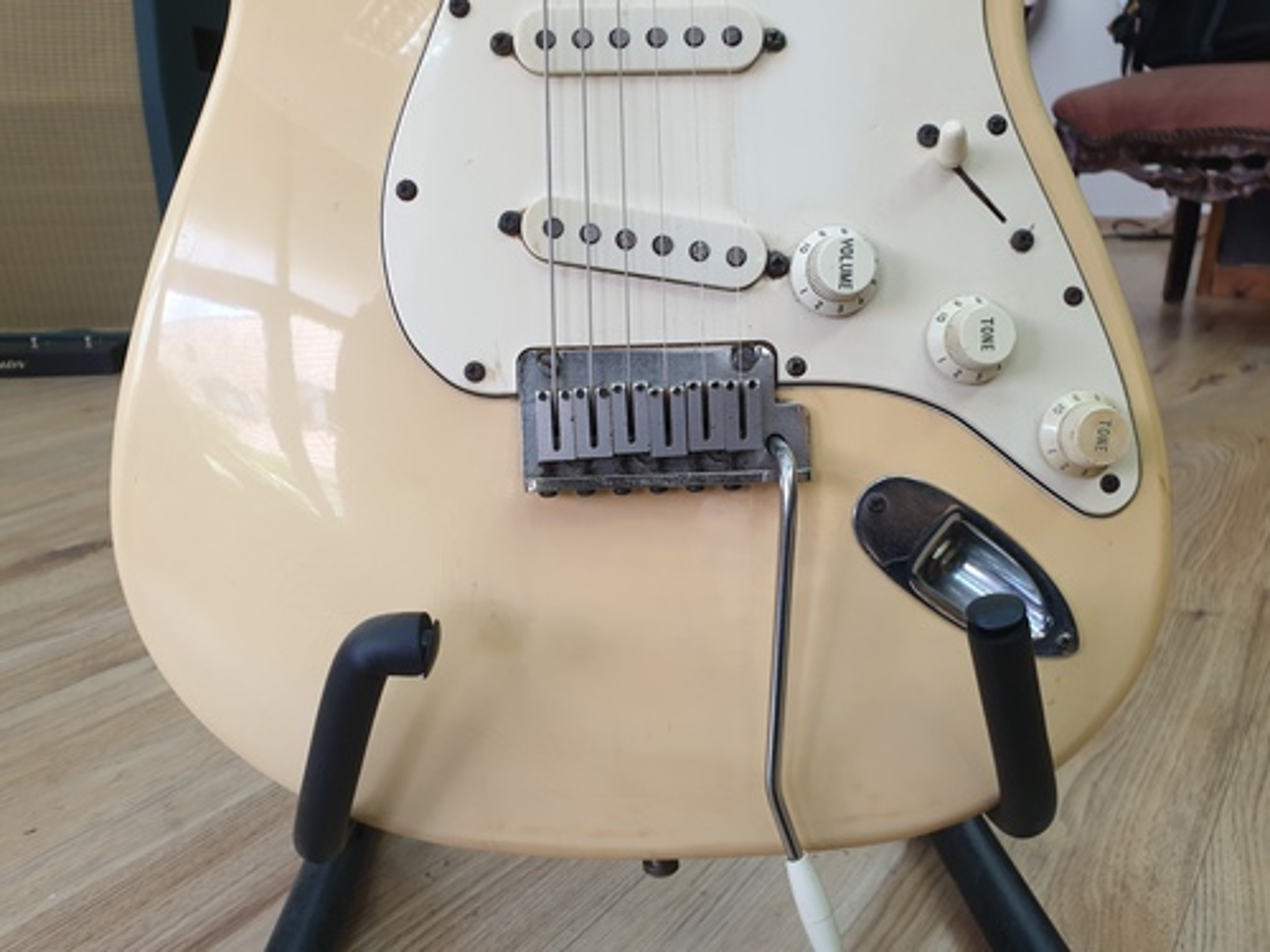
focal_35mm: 26
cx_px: 635
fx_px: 954
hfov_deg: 67.3
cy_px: 476
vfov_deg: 53.1
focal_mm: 4.3
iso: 80
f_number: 2.4
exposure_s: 1/50
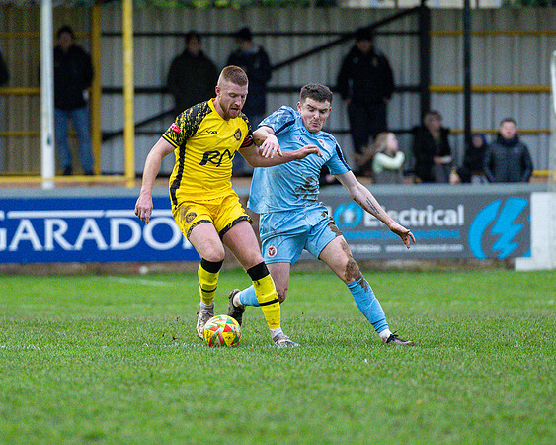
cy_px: 219
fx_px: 9122
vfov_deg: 2.8
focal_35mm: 555
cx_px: 180
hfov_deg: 3.5
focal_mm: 200
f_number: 2.8
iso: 2000
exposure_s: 1/1600
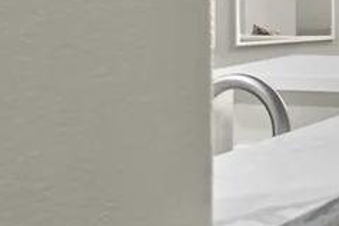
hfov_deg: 18.8
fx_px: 650
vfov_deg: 18.3
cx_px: 672
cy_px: -71
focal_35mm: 69
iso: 100
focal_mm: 16
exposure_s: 1/3
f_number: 8
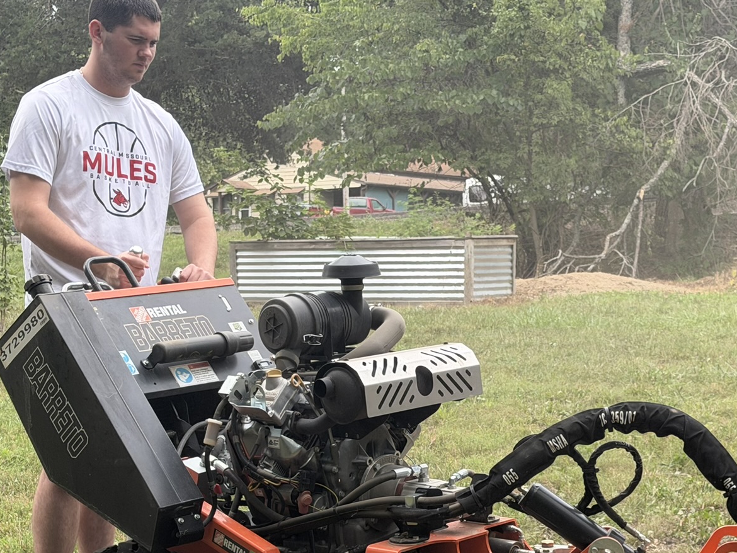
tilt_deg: -3.1
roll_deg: -0.1
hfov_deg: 23.2
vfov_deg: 17.4
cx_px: 436
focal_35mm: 84
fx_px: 1789
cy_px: 433
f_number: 1.78
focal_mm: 6.76
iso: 64
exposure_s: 1/371
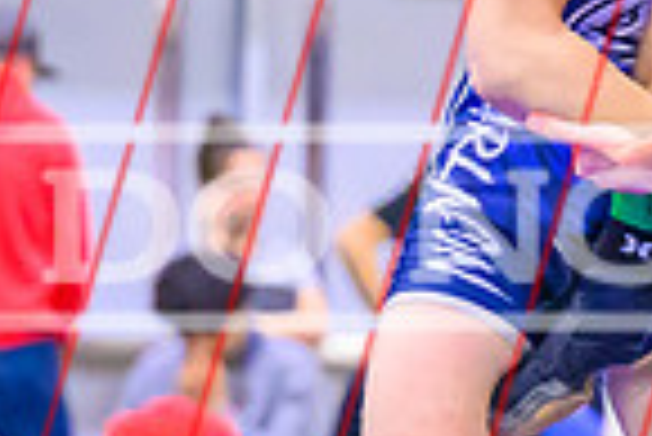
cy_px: 343
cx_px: 775
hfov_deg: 3.8
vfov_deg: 2.5
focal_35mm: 545
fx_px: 9880
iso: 6400
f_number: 2.8
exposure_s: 1/640
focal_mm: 102
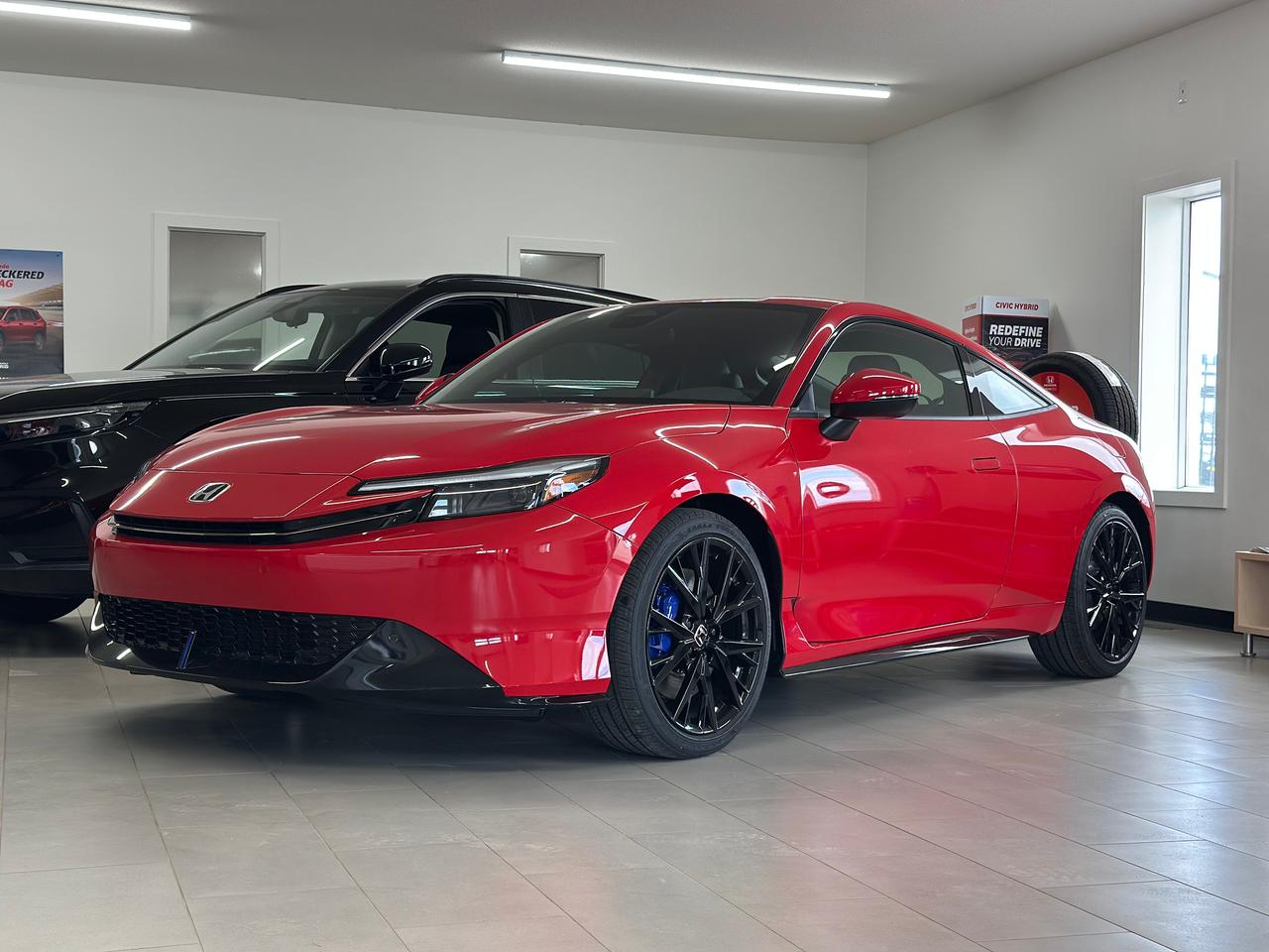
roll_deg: -1.0
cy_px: 476
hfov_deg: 39.7
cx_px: 634
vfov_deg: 30.3
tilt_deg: -0.5
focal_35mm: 48
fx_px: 1760
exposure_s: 1/121
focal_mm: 6.86
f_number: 1.78
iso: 100
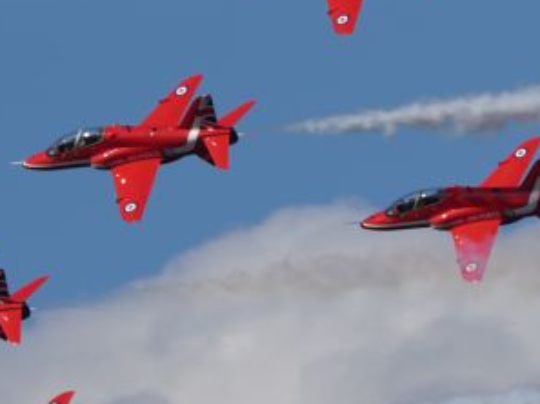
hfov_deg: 1.3
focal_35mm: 1573
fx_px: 24509
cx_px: 702
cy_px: 138
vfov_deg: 0.9
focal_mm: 379
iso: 100
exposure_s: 1/640
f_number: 8
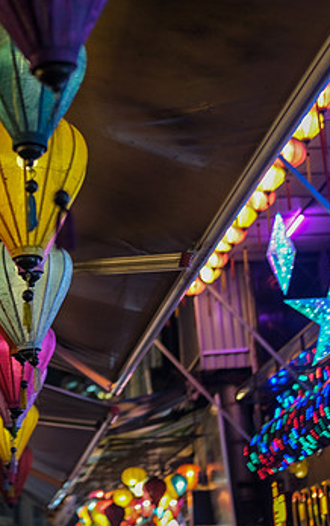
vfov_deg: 23.0
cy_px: 273
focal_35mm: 90
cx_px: -23
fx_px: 1293
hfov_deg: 14.3
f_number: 2
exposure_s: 1/50
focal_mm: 35
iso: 500
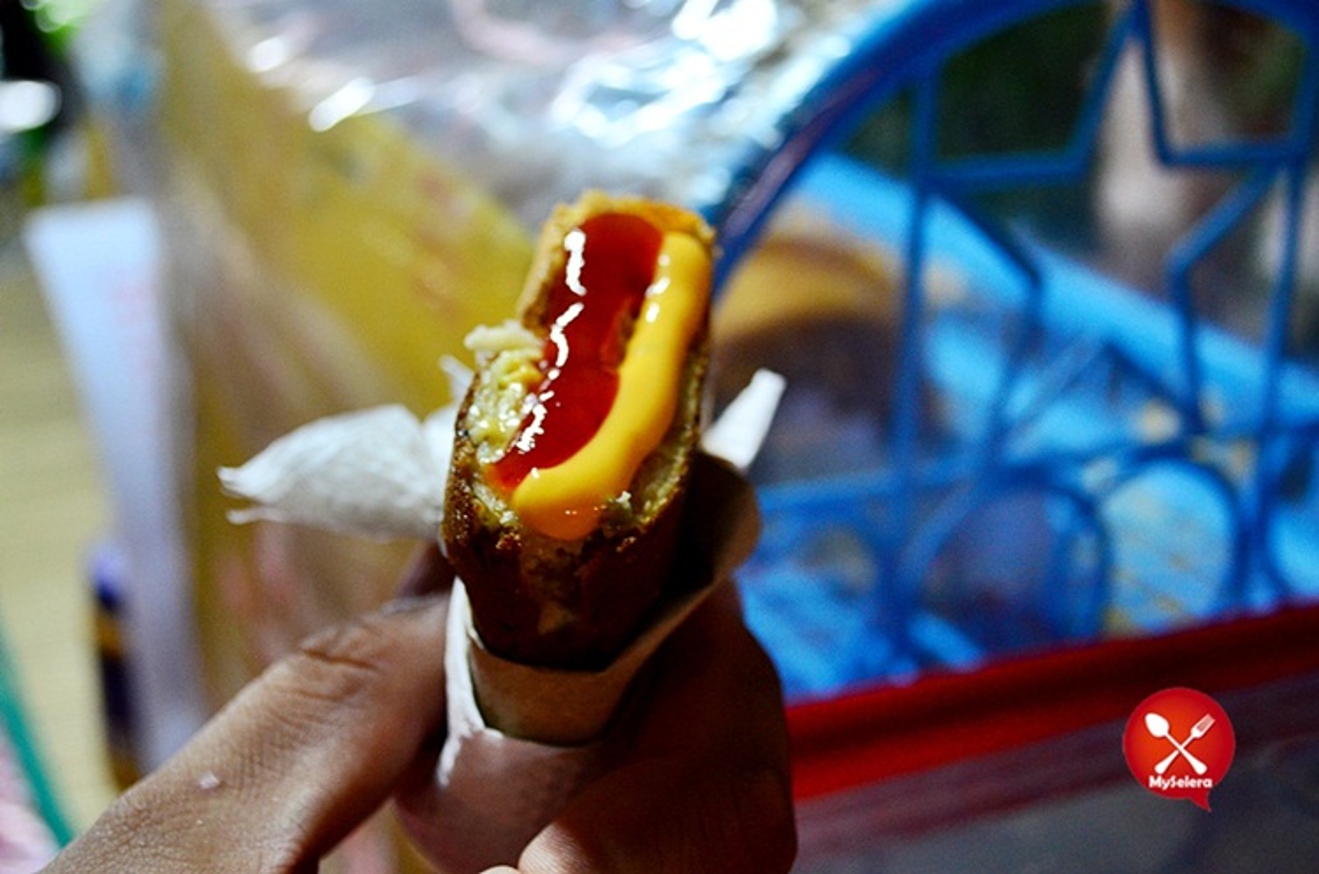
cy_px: 437
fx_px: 1755
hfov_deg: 41.2
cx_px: 660
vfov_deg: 28.0
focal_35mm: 48
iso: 1250
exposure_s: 1/25
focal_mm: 32
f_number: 4.8
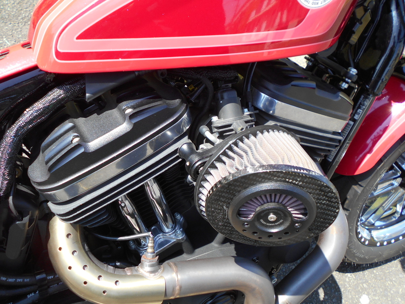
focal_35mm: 34
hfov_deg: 54.0
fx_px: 398
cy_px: 152
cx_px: 202
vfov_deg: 41.8
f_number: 3.6
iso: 100
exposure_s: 1/250
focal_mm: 5.8
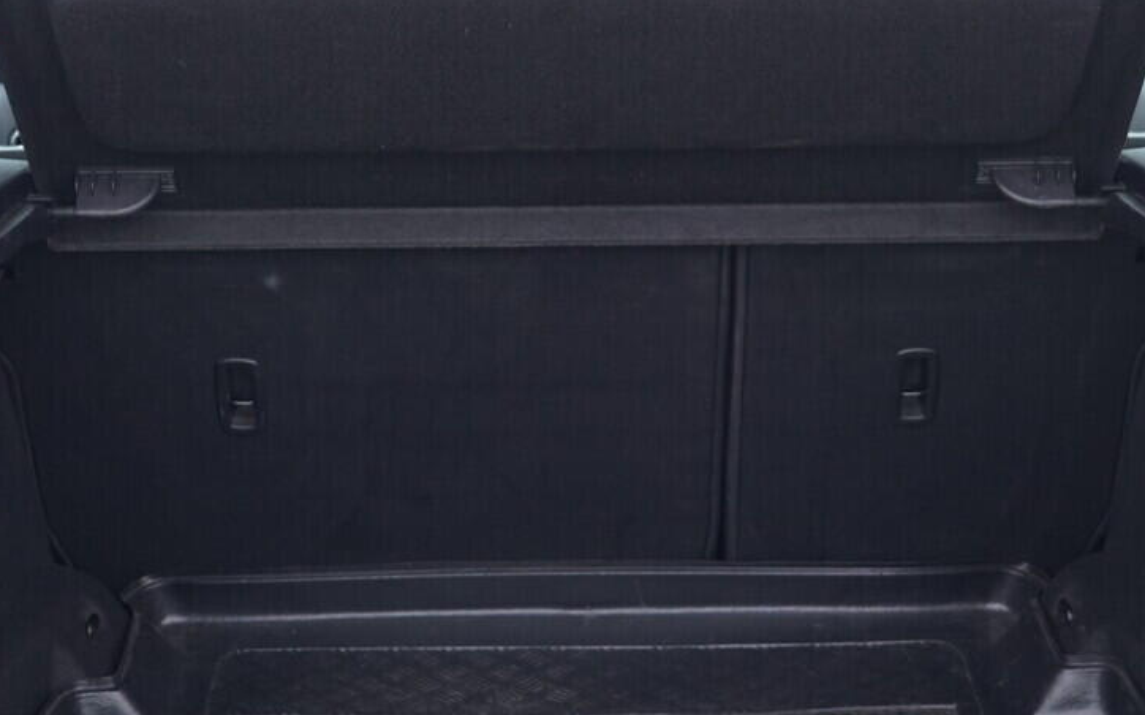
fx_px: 2277
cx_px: 591
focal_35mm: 73
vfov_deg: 17.8
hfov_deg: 28.2
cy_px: 373
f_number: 2.8
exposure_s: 1/40
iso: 500
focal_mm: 24
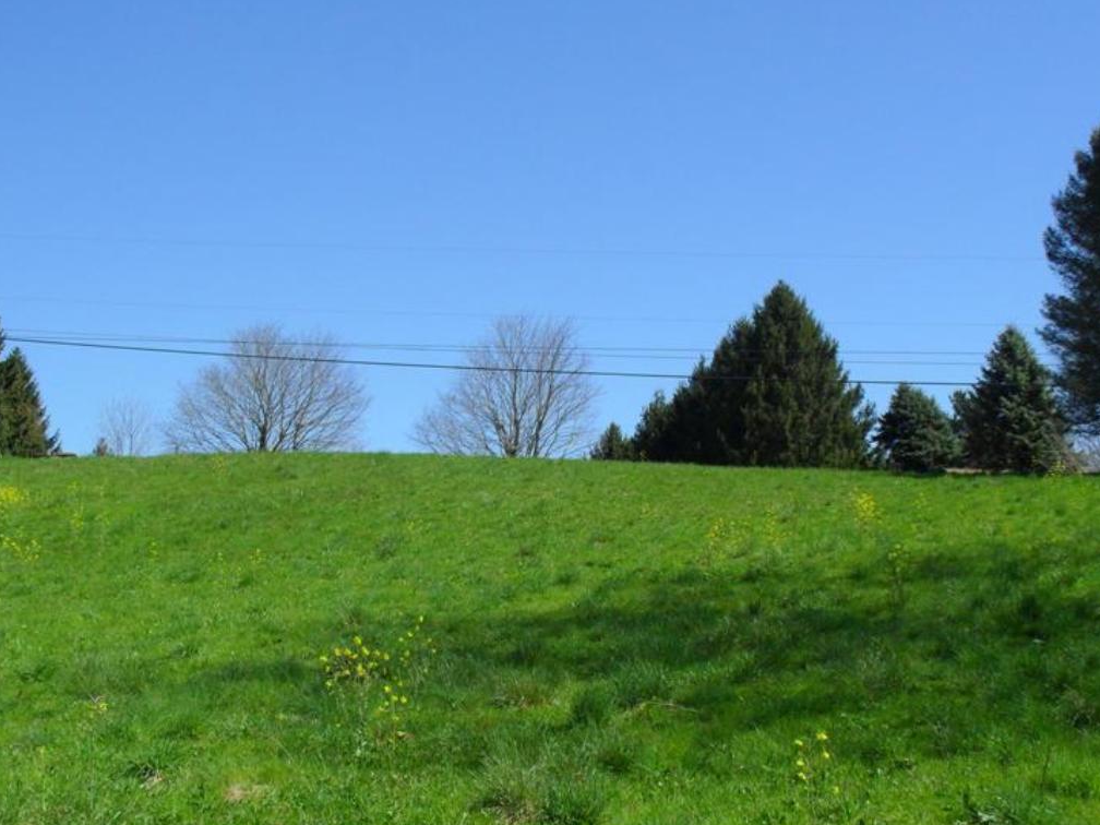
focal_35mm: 50
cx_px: 554
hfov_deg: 38.2
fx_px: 1589
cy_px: 463
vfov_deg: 29.1
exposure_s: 1/180
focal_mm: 6.3
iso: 100
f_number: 8.4
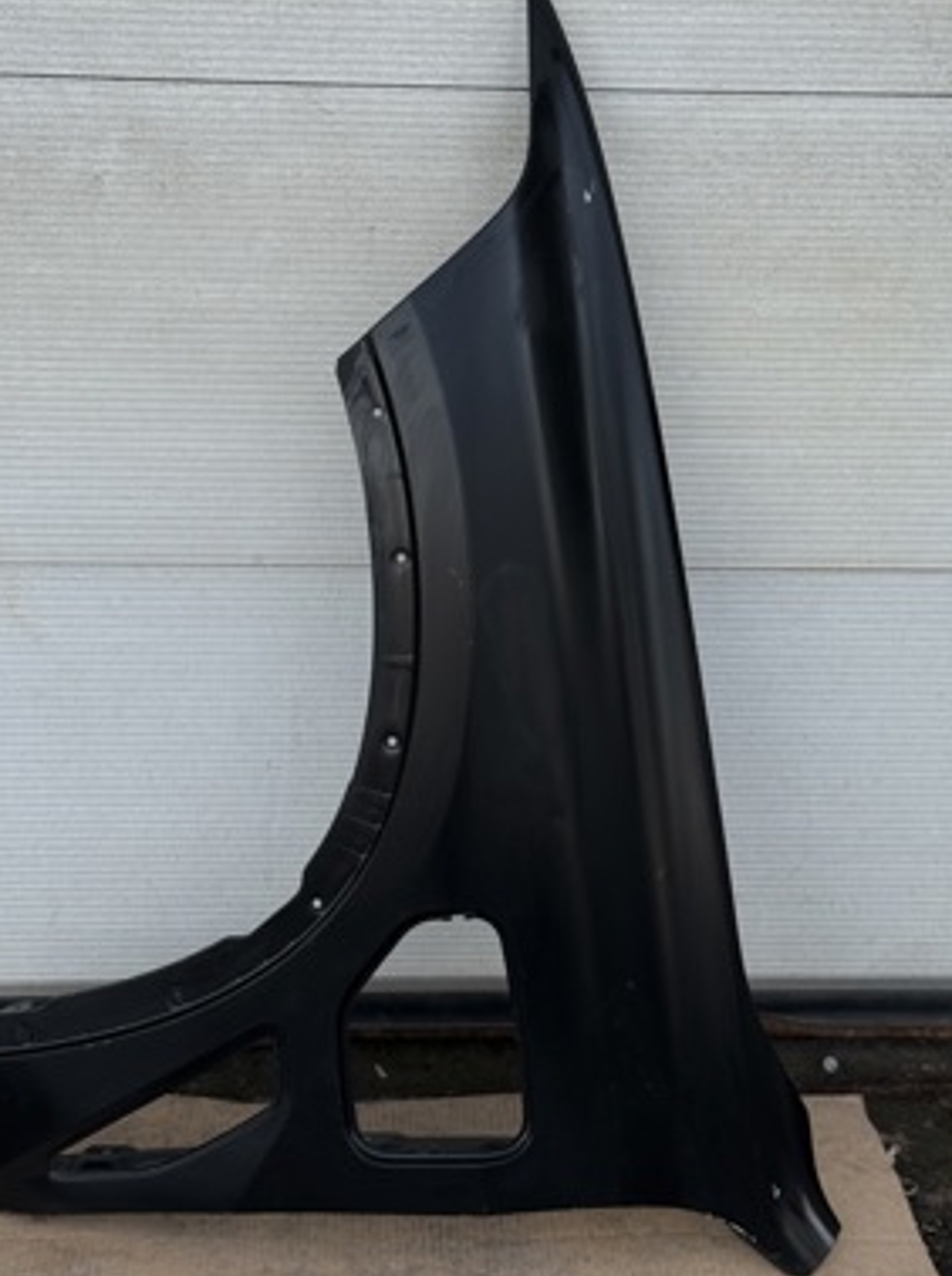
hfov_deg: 23.9
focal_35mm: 61
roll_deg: -1.4
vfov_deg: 31.7
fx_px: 2244
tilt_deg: -21.1
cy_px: 618
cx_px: 410
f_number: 1.78
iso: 64
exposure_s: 1/121
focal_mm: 6.76
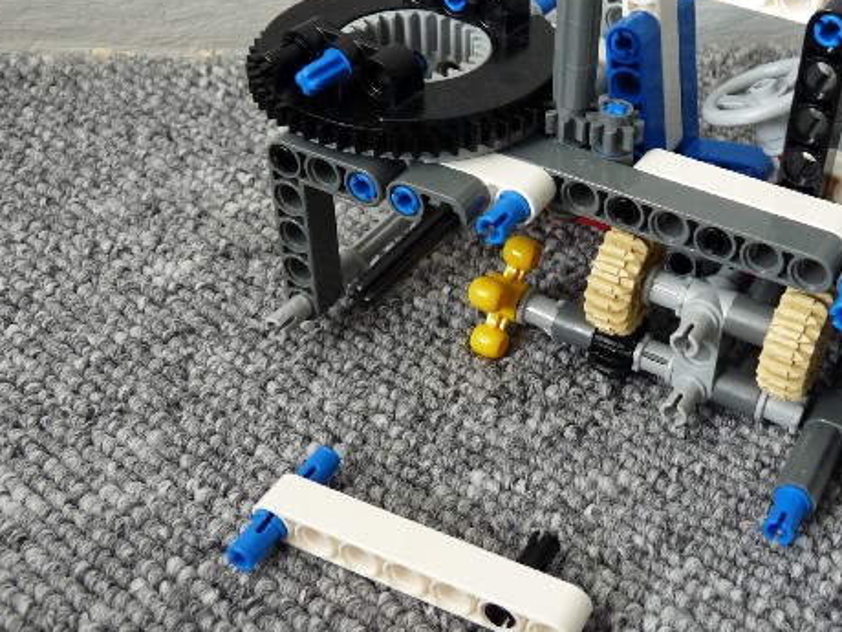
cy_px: 277
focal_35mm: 47
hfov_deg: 39.7
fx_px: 1143
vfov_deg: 30.8
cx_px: 588
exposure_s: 1/3.2
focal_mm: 4.8
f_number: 3.2
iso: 100
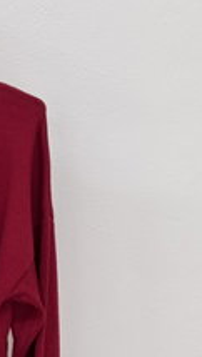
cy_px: 269
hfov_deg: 9.1
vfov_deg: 16.4
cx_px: -100
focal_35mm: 130
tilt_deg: -12.2
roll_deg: +1.5
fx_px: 1233
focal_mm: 6.76
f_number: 1.78
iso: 100
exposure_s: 1/50
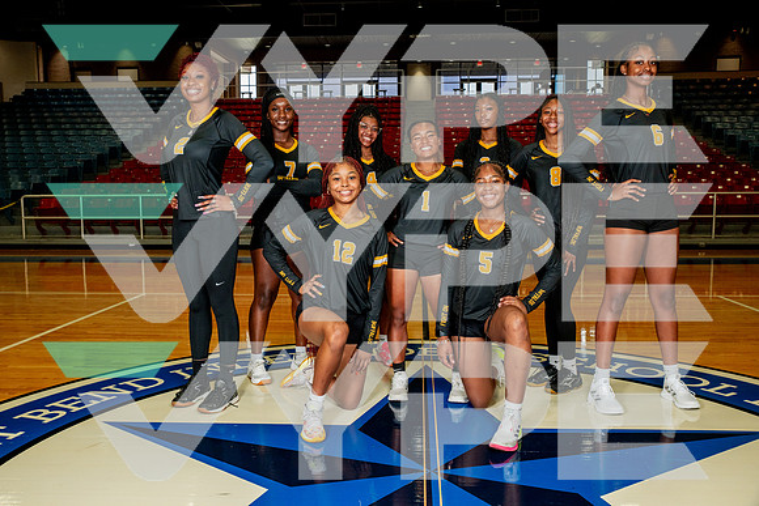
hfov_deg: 55.8
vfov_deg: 38.9
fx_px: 717
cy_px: 253
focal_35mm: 34
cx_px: 380
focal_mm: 34
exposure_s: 1/200
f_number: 7.1
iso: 800
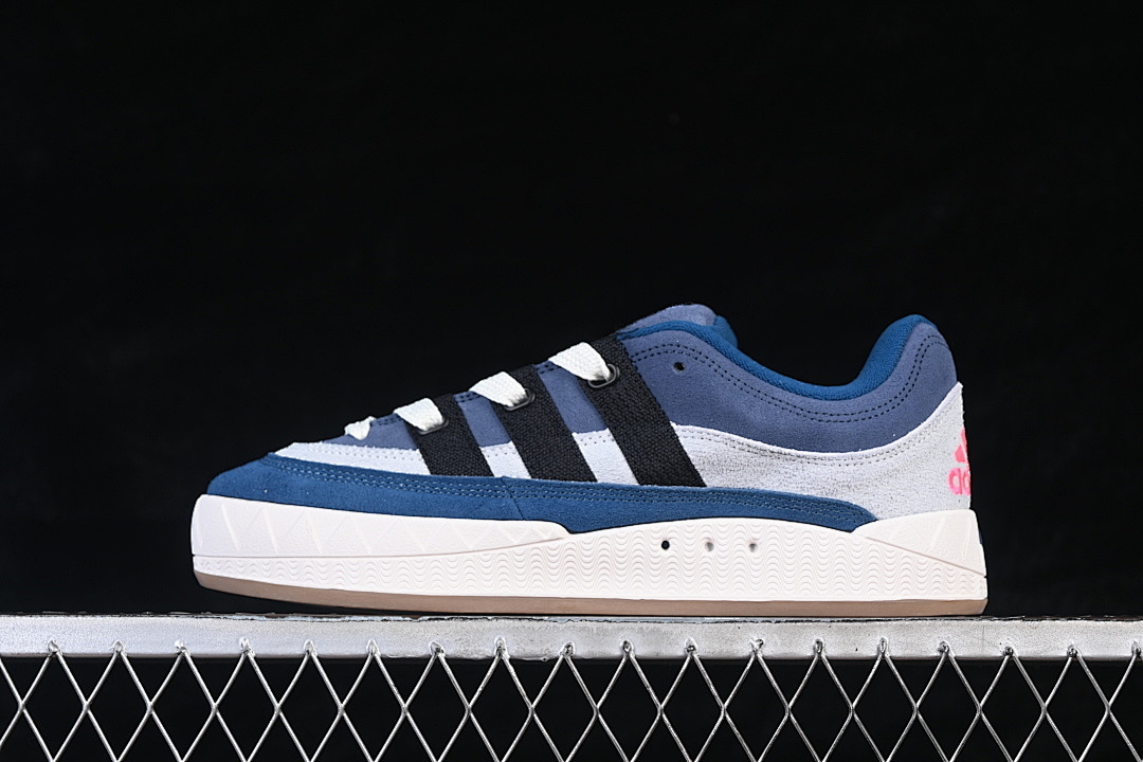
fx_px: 2381
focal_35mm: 75
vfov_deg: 18.2
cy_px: 381
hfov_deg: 27.0
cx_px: 572
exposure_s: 1/60
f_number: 7.1
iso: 160
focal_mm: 50
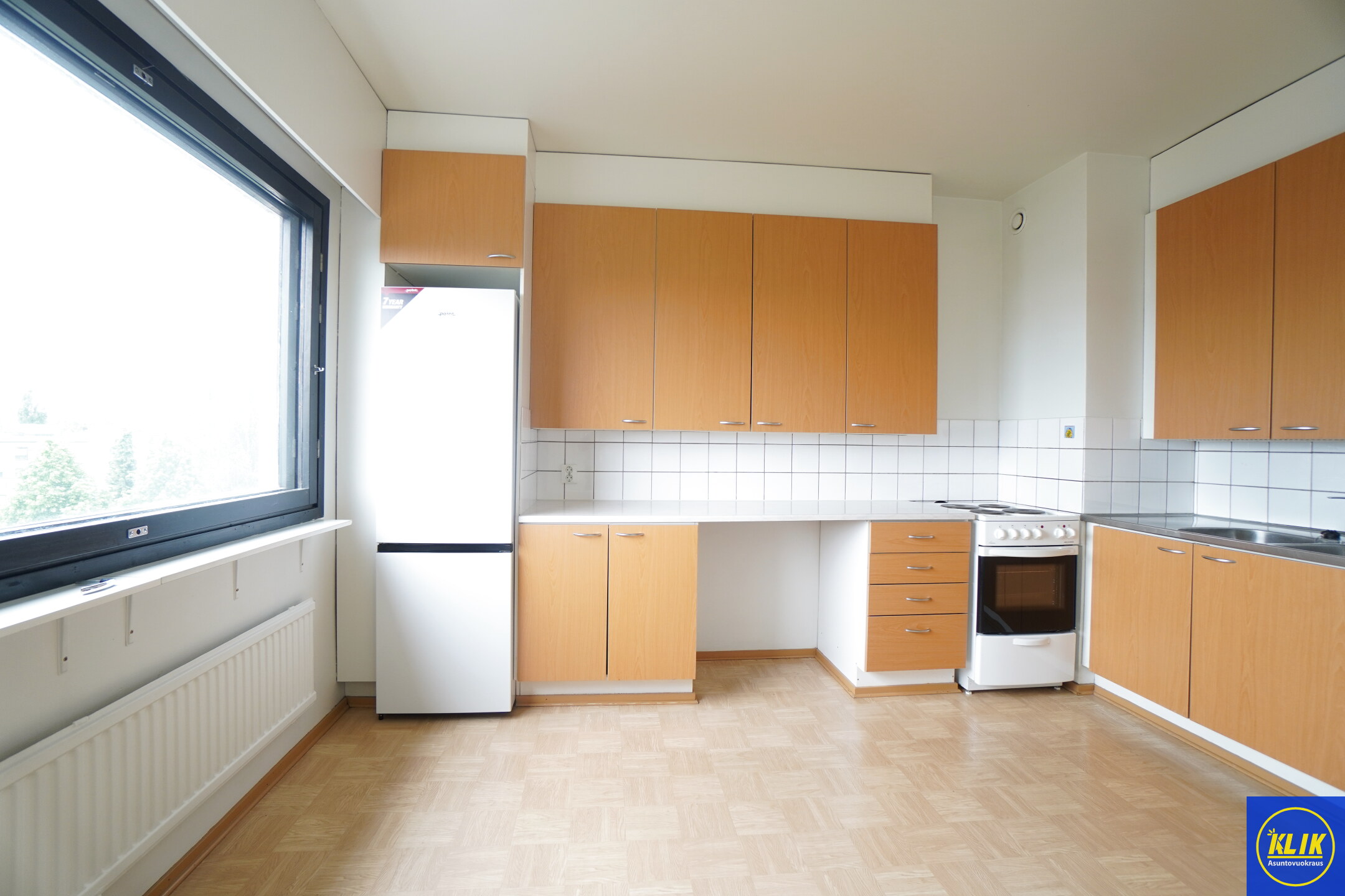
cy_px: 448
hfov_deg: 100.4
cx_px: 672
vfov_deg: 77.3
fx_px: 560
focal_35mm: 15
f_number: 4
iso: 250
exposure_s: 1/30
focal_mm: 10
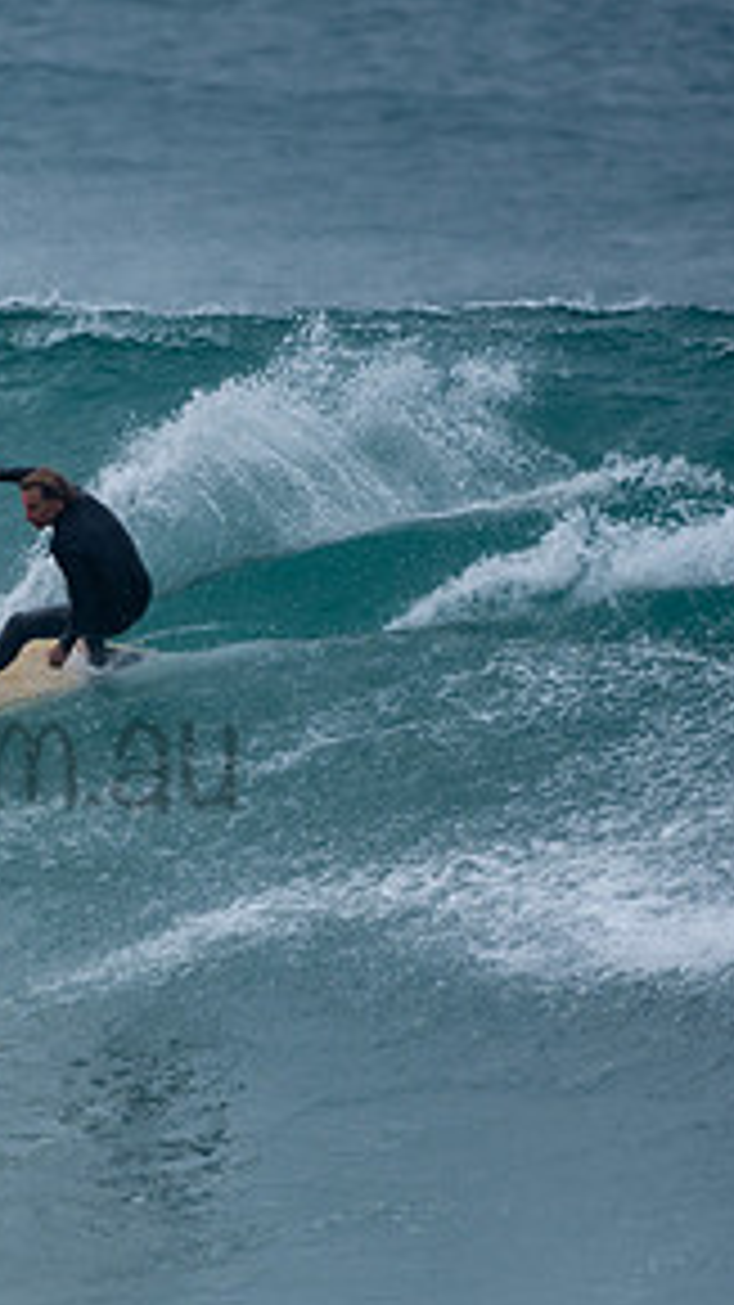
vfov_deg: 1.4
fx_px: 54458
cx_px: -239
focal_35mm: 1573
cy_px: 704
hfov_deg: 0.8
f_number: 5.6
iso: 280
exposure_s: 1/1250
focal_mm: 500
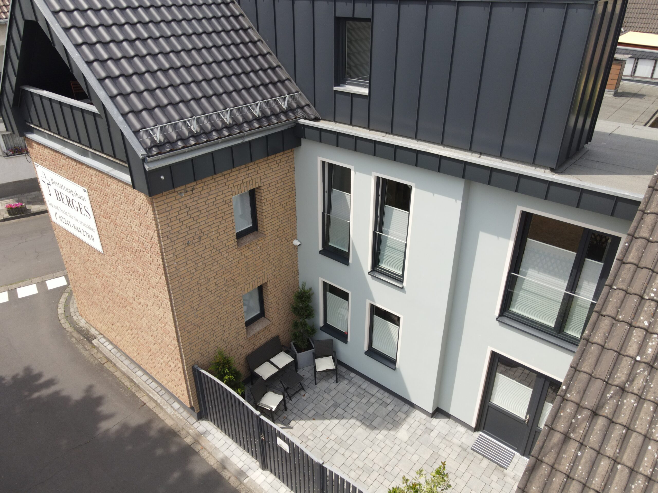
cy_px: 246
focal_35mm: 24
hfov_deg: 71.6
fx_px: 456
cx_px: 329
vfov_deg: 56.8
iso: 110
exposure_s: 1/30
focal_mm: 4.5
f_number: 2.8
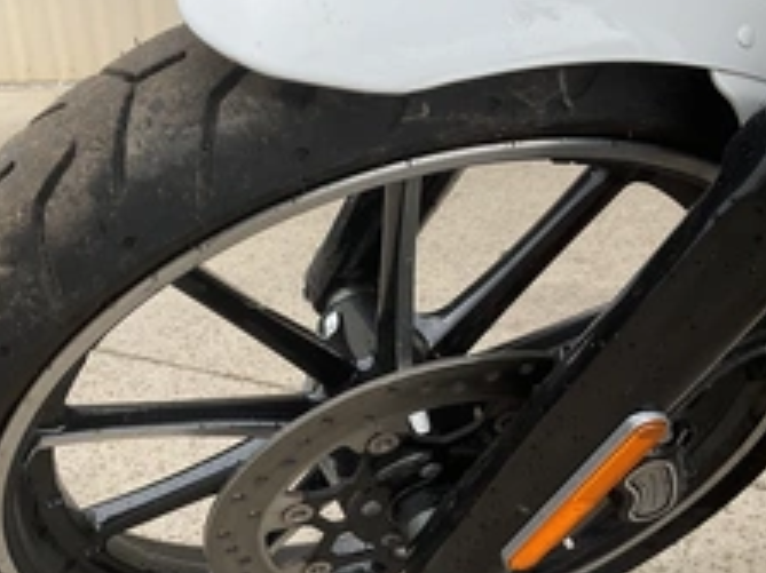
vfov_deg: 28.0
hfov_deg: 36.6
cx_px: 282
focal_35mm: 52
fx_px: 1150
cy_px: 336
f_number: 1.8
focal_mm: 3
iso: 20
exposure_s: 1/177
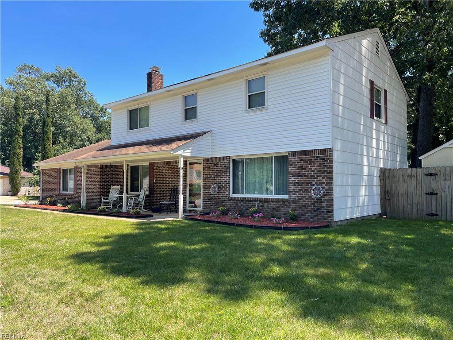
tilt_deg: +1.1
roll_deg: +0.2
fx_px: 327
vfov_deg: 54.9
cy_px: 170
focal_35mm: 25
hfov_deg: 69.4
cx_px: 226
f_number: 1.6
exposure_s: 1/1339
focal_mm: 5.1
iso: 32
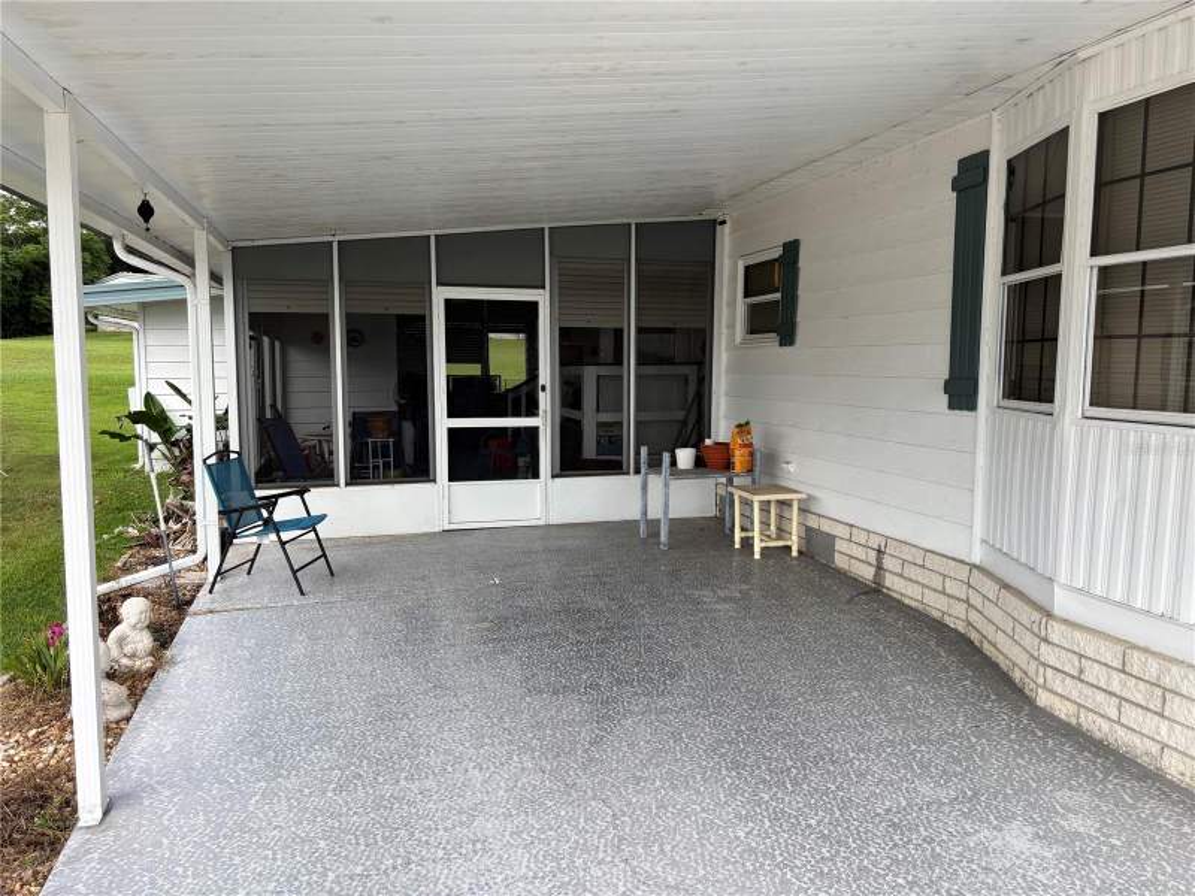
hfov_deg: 67.3
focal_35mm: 26
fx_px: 898
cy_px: 448
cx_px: 598
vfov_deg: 53.1
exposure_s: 1/517
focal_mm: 5.96
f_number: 1.6
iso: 50
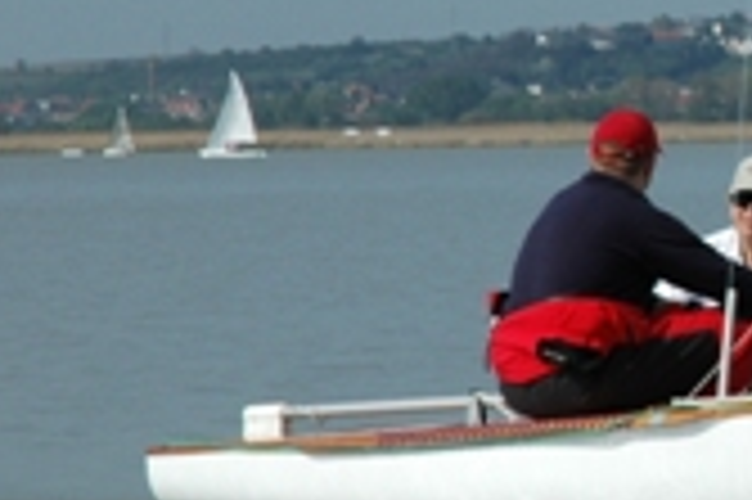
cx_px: 1211
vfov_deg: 3.4
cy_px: 108
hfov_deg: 5.1
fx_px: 8389
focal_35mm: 402
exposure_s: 1/500
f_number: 11
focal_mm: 70
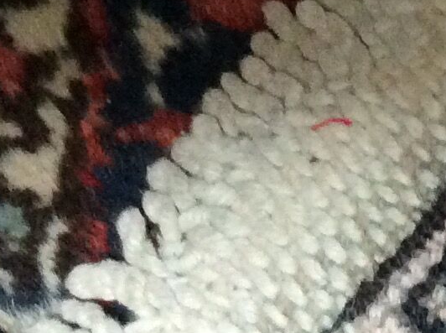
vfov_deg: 9.3
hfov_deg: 11.3
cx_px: 946
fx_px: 2006
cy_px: 429
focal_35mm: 156
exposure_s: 1/20
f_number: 2.4
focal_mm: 3.3
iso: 250
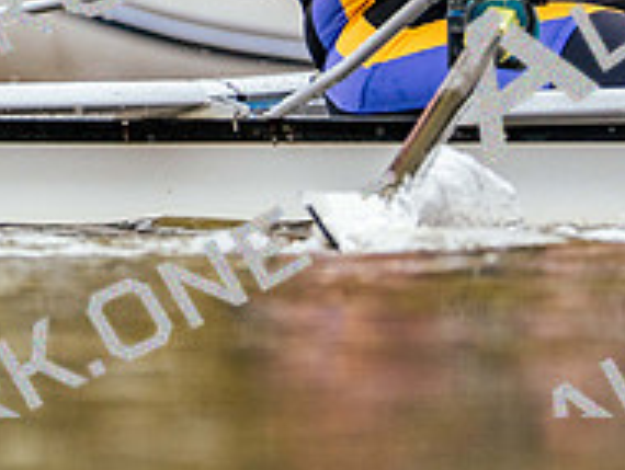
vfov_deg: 1.4
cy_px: -146
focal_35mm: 1102
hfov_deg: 1.8
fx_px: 19922
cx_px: 184
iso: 2500
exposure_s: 1/2000
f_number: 6.3
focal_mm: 376
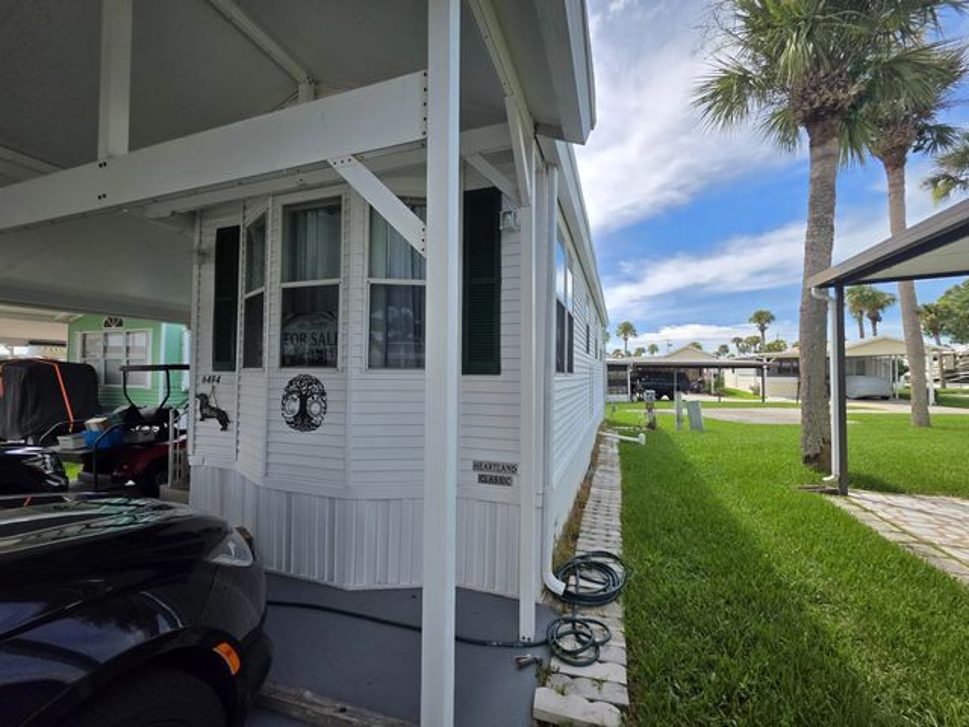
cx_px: 484
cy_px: 364
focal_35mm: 13
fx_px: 364
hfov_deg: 106.2
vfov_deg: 89.9
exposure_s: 1/1538
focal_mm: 2.2
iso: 40
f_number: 1.9
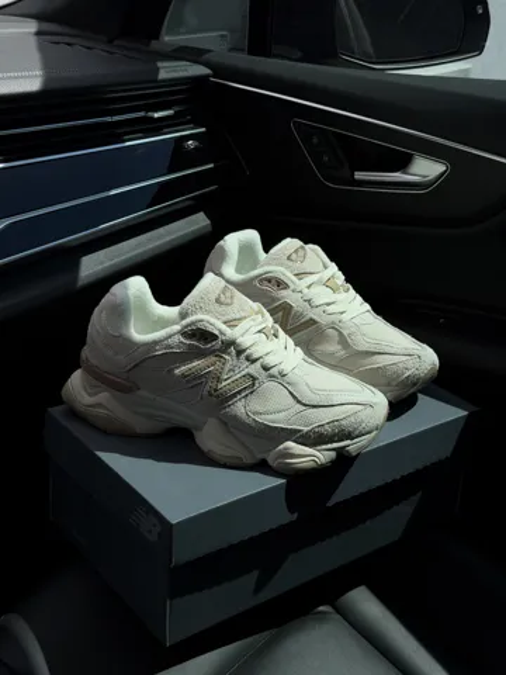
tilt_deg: -22.8
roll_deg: +0.3
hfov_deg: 30.3
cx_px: 253
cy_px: 338
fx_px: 936
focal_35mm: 48
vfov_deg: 39.7
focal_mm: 6.76
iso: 64
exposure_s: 1/6024
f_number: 1.78
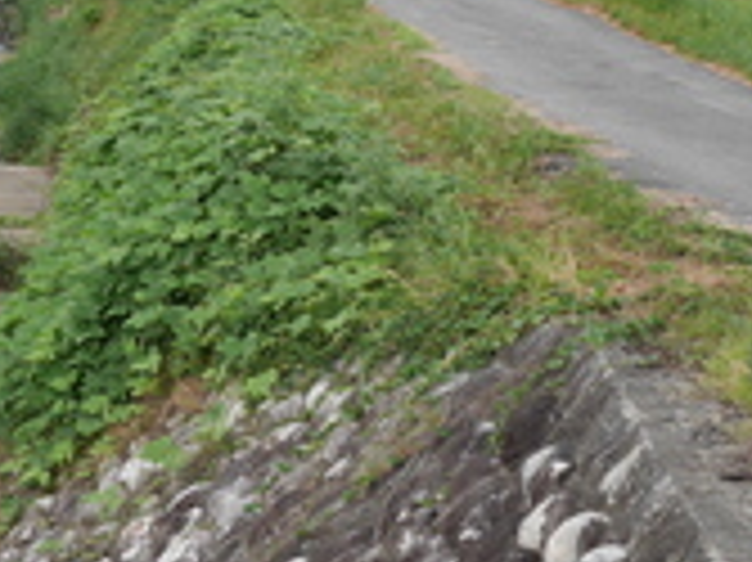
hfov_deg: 15.3
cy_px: 79
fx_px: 2496
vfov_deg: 12.8
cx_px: -504
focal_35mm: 115
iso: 200
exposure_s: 1/200
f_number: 5.6
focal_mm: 16
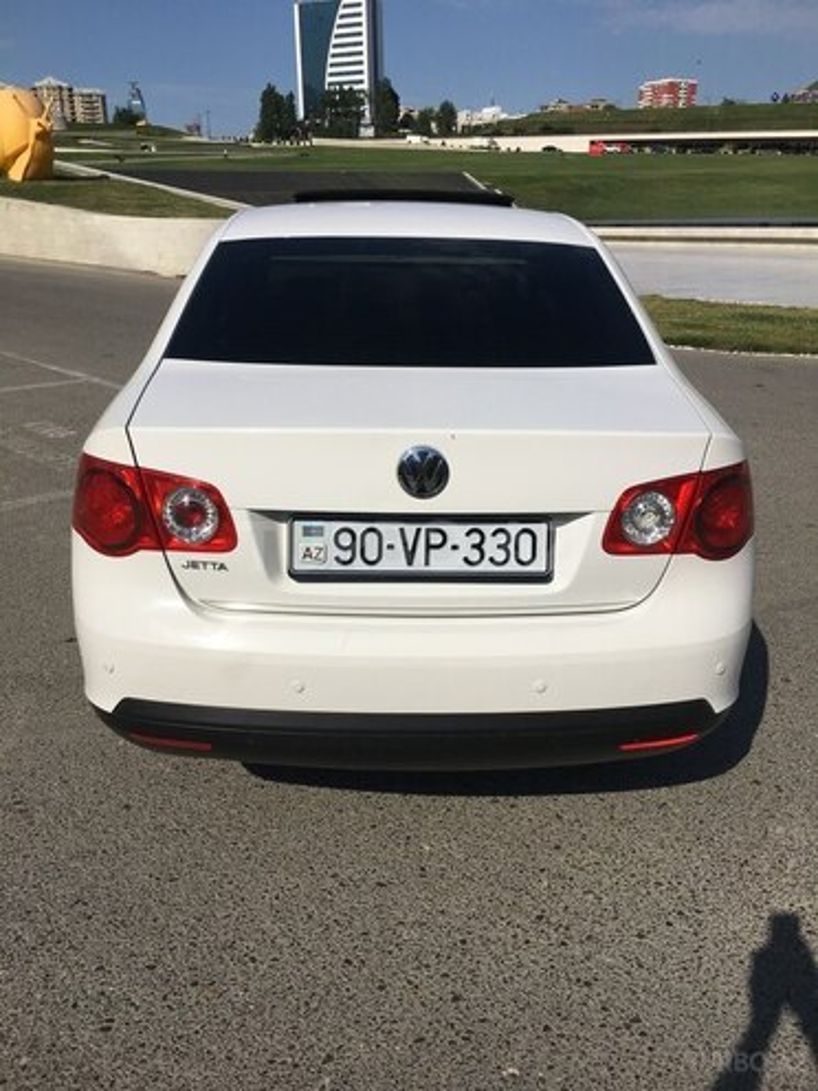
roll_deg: +2.2
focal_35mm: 29
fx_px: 914
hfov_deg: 48.2
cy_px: 546
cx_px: 409
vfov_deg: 61.7
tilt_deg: -19.5
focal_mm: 4.15
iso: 25
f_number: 2.2
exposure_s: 1/4274
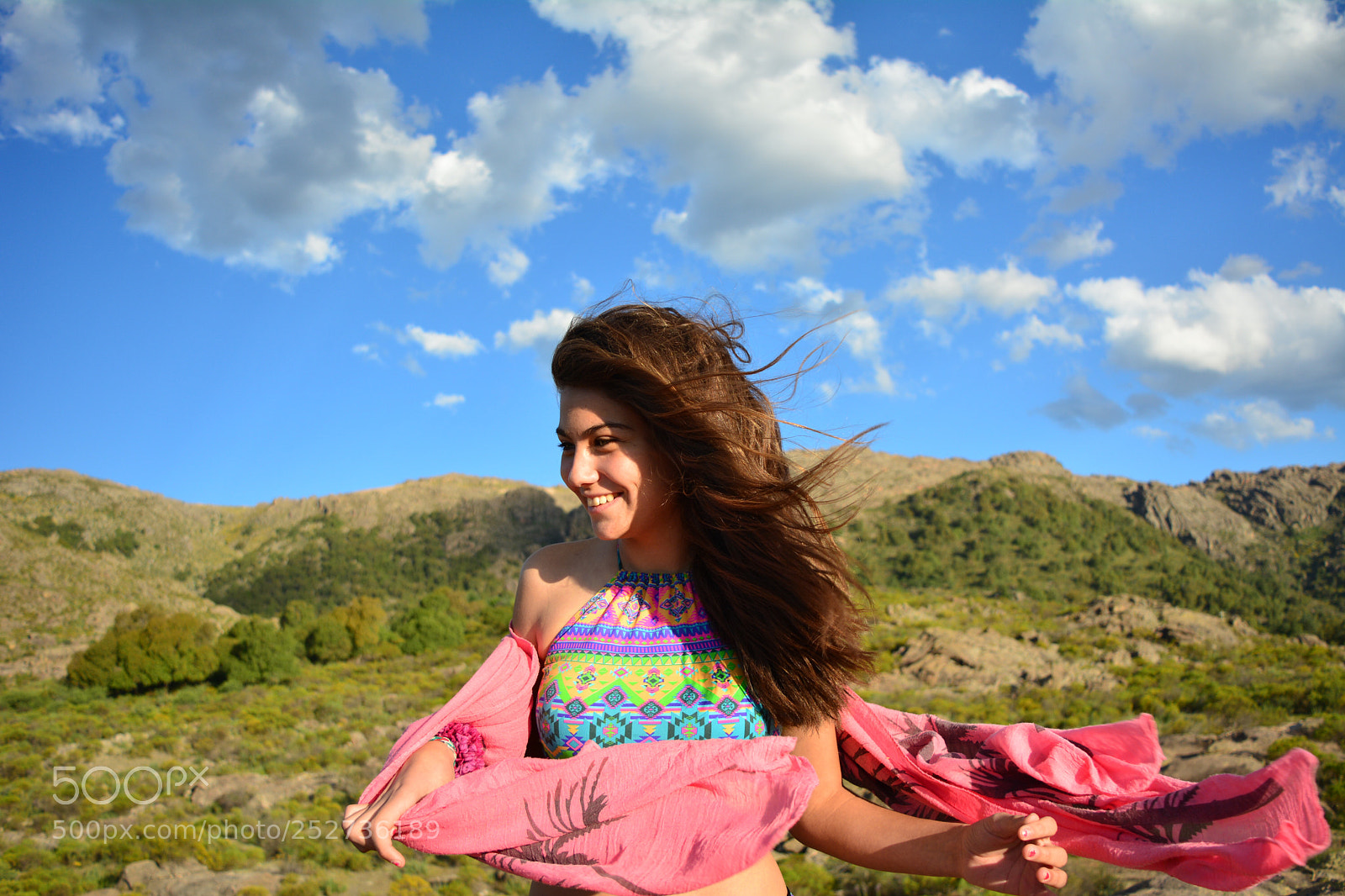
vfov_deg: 40.0
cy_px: 448
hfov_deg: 57.2
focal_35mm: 33
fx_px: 1233
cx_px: 672
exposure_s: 1/500
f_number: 4.5
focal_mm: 22
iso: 160
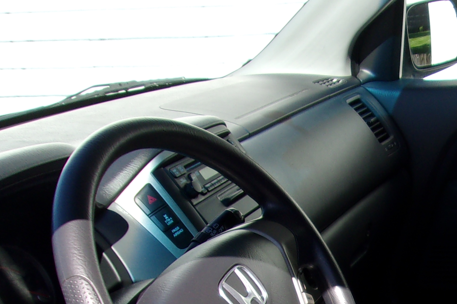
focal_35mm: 73
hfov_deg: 26.2
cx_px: 458
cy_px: 392
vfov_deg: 17.5
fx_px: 927
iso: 80
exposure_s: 1/400
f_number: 3
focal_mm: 4.9
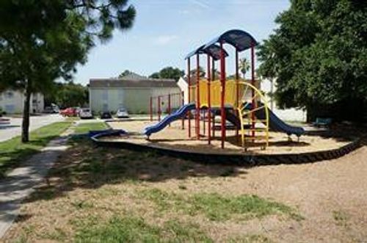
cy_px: 122
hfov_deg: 67.5
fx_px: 275
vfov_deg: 47.7
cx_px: 184
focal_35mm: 27
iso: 250
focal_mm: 18
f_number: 13
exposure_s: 1/160
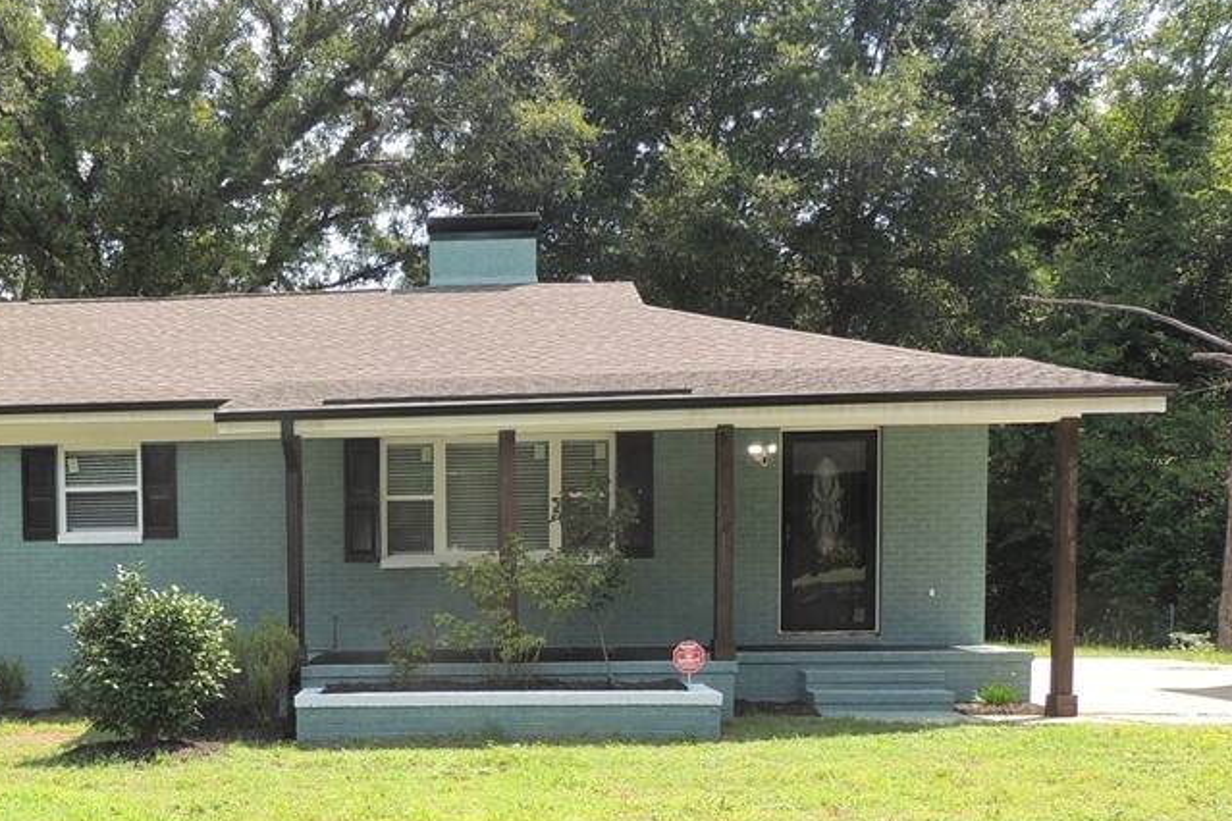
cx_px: 312
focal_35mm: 40
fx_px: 1369
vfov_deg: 32.3
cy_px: 686
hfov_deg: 46.8
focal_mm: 4.3
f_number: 3
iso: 100
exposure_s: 1/640
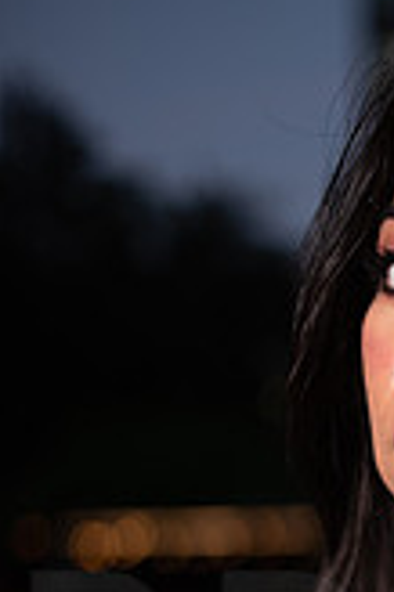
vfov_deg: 20.2
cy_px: 668
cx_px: 539
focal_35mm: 96
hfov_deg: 13.6
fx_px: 1579
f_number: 1.4
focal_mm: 35
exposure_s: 1/1000
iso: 640
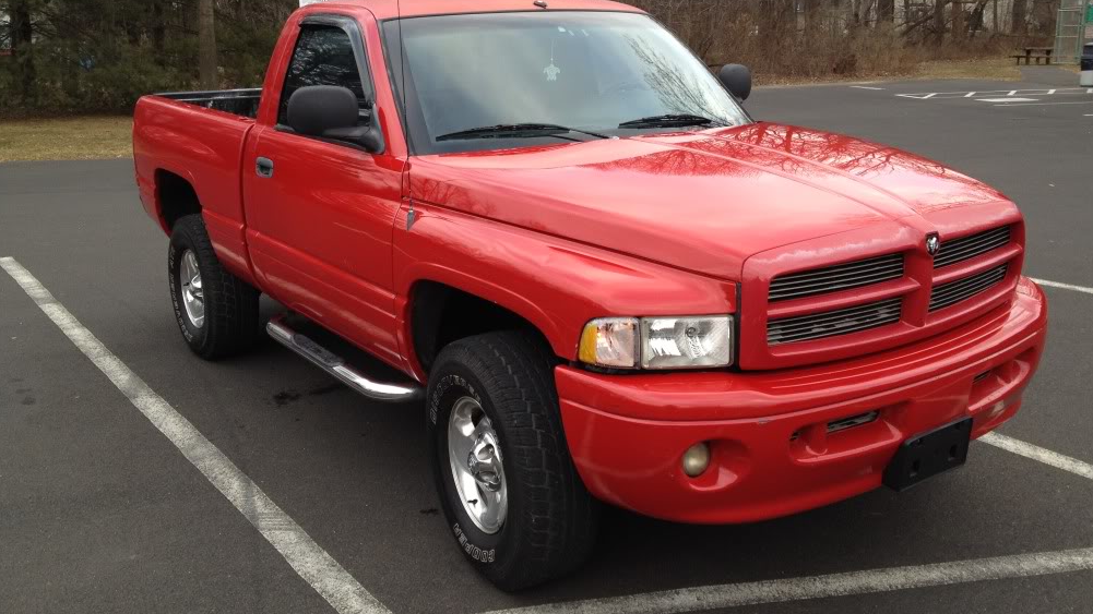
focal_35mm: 39
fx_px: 1130
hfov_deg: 51.6
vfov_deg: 30.3
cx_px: 549
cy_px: 230
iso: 64
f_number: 2.4
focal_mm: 4.3
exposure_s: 1/156
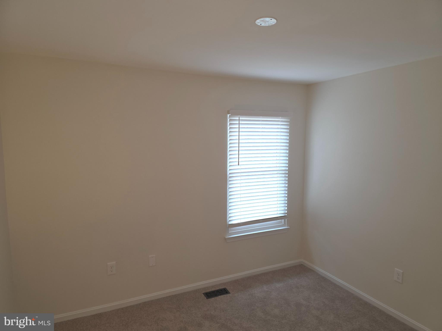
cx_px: 221
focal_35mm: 23
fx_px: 294
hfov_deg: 73.9
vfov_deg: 58.9
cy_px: 166
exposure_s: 1/60
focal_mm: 6.3
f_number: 1.7
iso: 80
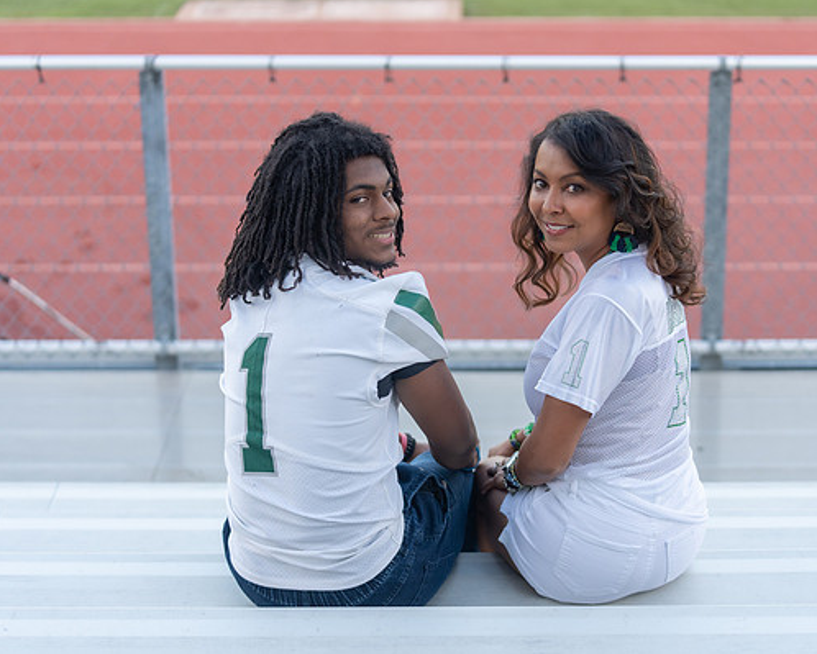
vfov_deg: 18.5
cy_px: 325
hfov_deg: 23.0
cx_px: 494
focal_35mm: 83
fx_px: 2008
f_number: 2.8
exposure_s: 1/320
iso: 640
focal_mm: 70
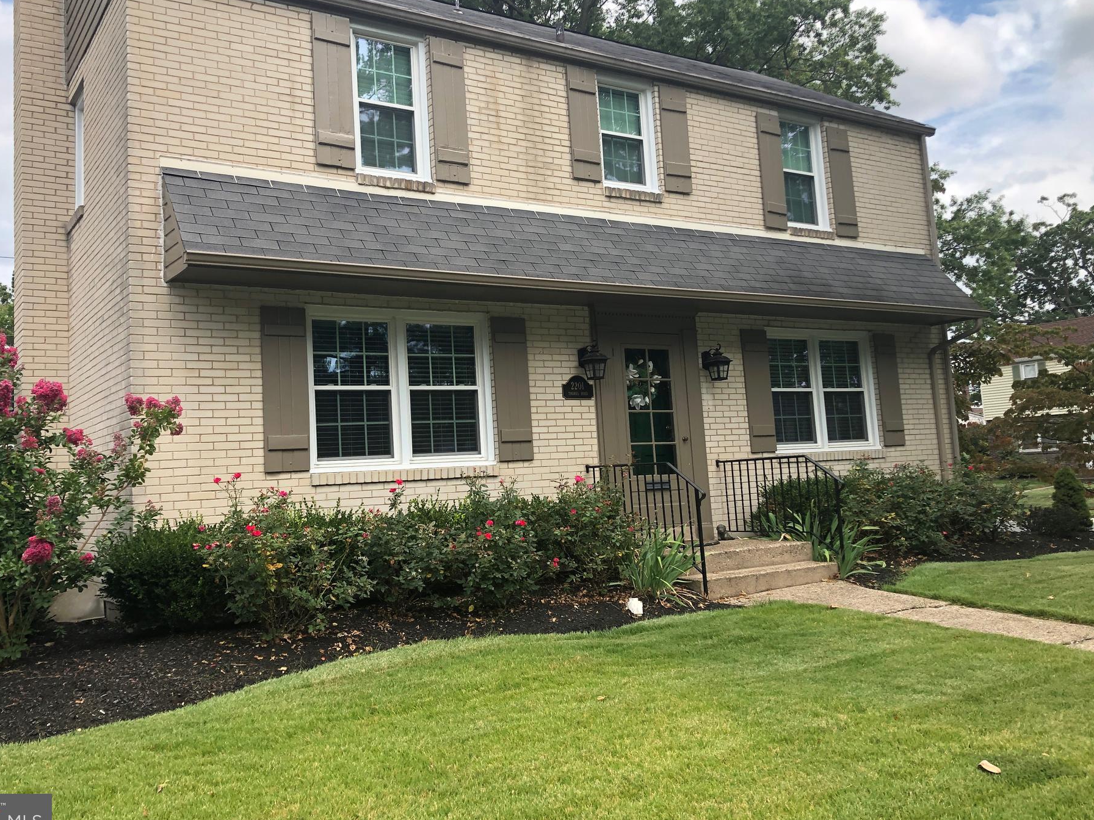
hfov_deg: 56.8
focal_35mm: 32
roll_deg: +3.5
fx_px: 1011
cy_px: 375
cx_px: 524
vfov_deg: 44.1
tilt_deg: +7.3
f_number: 1.8
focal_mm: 3.99
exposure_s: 1/827
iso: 20
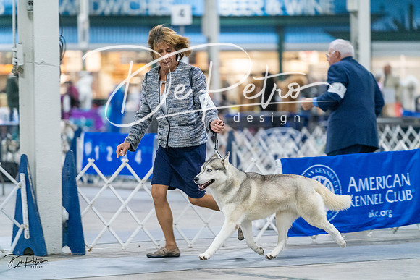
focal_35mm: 192
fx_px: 2240
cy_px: 140
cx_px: 210
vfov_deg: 7.2
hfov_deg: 10.7
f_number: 3.2
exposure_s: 1/250
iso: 6400
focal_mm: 192
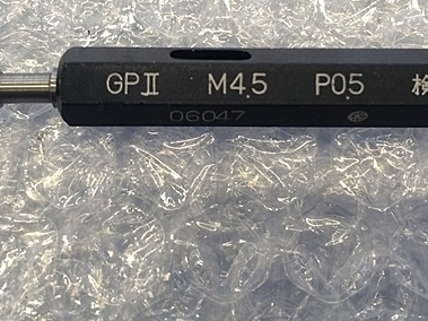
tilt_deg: -79.3
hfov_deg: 38.9
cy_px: 80
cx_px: 211
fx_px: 606
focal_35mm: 49
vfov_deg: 29.2
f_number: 2.2
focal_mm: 4.15
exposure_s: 1/30
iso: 50
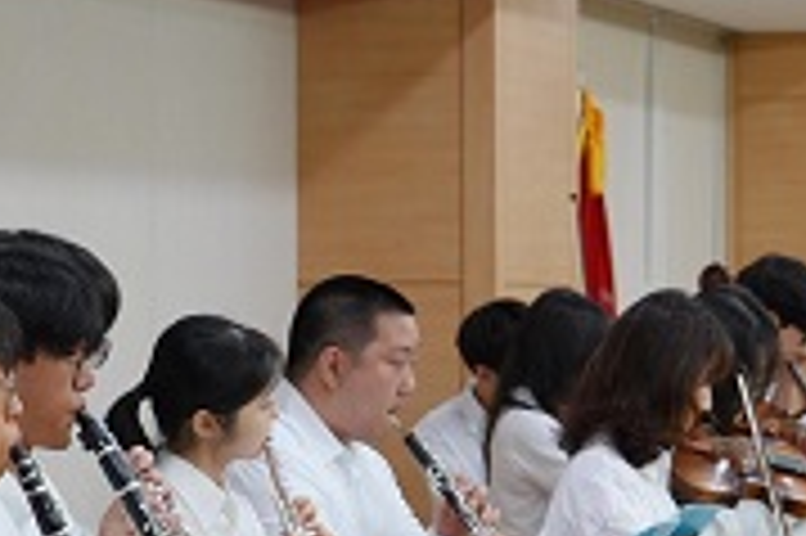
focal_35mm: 180
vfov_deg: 7.6
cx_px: 495
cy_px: 153
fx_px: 4026
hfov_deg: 11.4
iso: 2000
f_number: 4
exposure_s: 1/160
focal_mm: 46
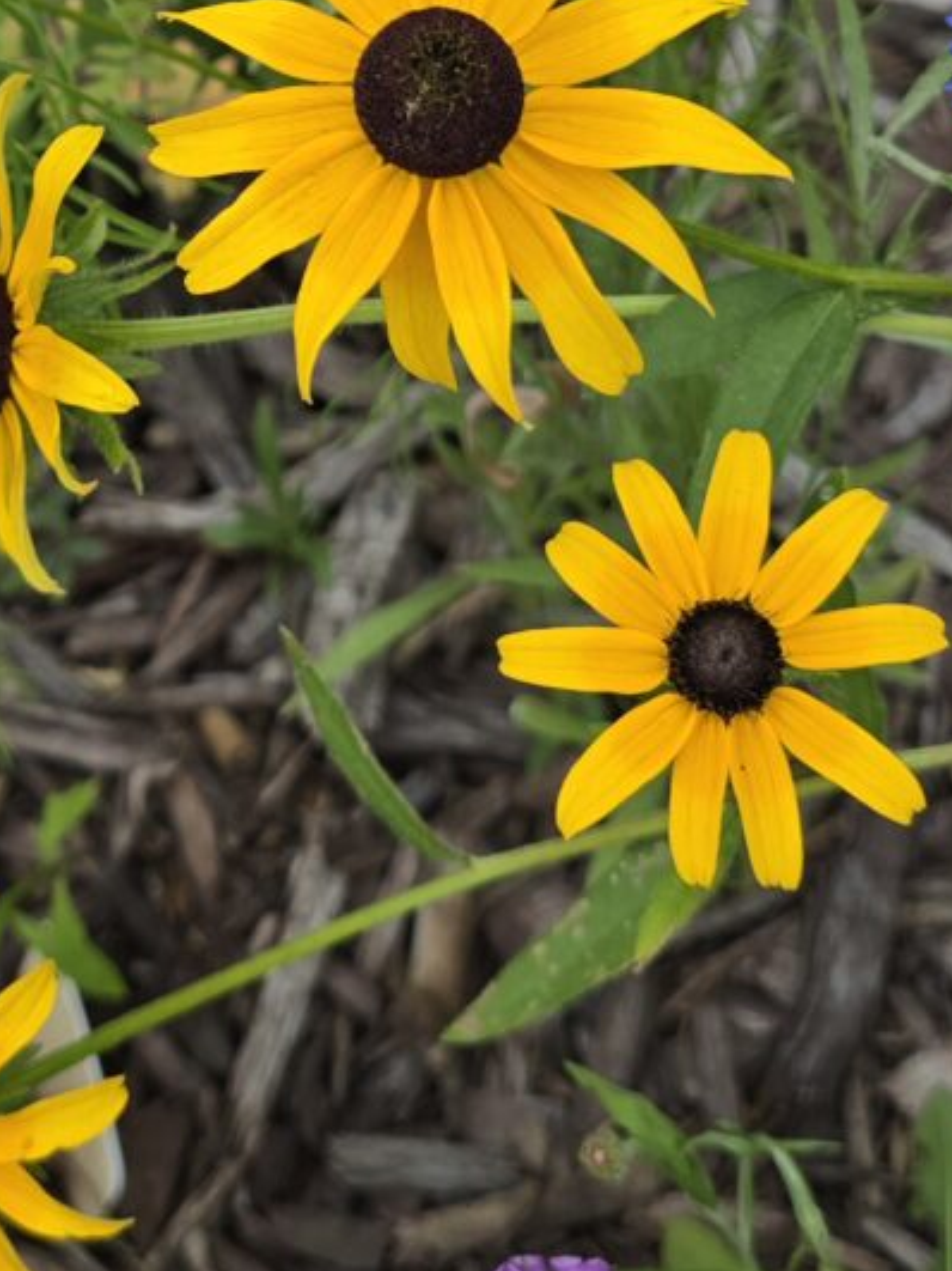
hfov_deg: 28.0
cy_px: 495
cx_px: 374
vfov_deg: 36.7
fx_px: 1908
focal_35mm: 52
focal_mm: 6.3
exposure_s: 1/385
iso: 12
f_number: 1.7
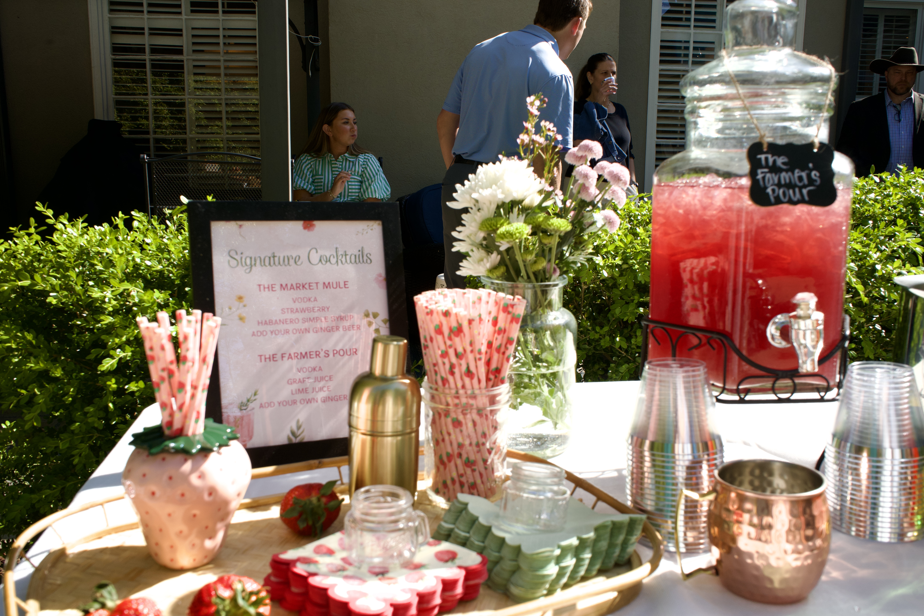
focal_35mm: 32
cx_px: 462
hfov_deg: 58.7
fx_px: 821
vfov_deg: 41.1
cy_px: 308
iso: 500
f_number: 11
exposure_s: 1/400
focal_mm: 32
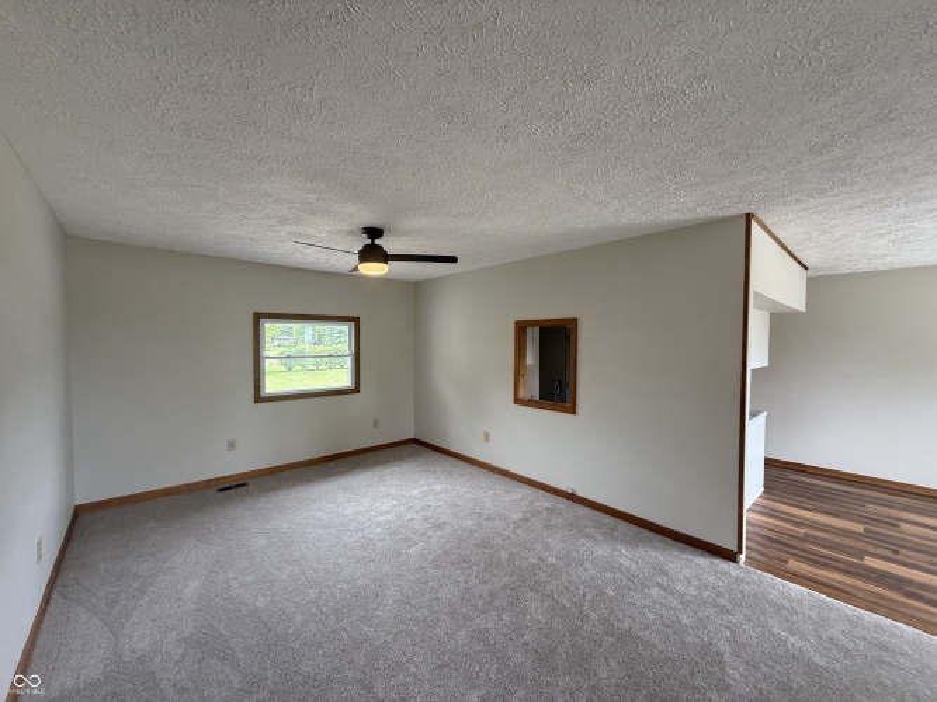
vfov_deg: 85.7
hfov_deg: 102.1
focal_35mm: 14
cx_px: 468
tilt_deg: -2.4
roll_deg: -0.8
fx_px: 379
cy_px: 351
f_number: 2.2
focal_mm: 2.22
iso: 160
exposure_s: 1/99
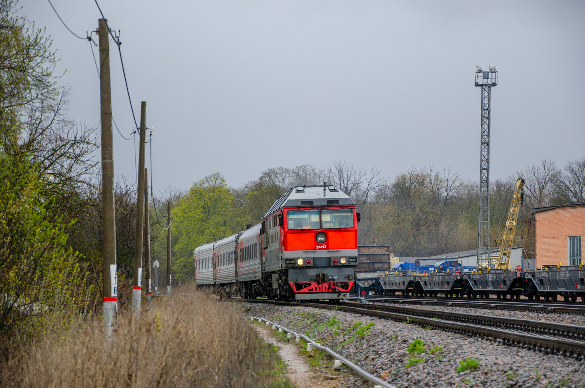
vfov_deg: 9.9
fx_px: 2238
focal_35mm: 138
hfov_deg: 14.9
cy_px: 194
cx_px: 292
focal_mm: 92
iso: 100
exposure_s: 1/400
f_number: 5.6
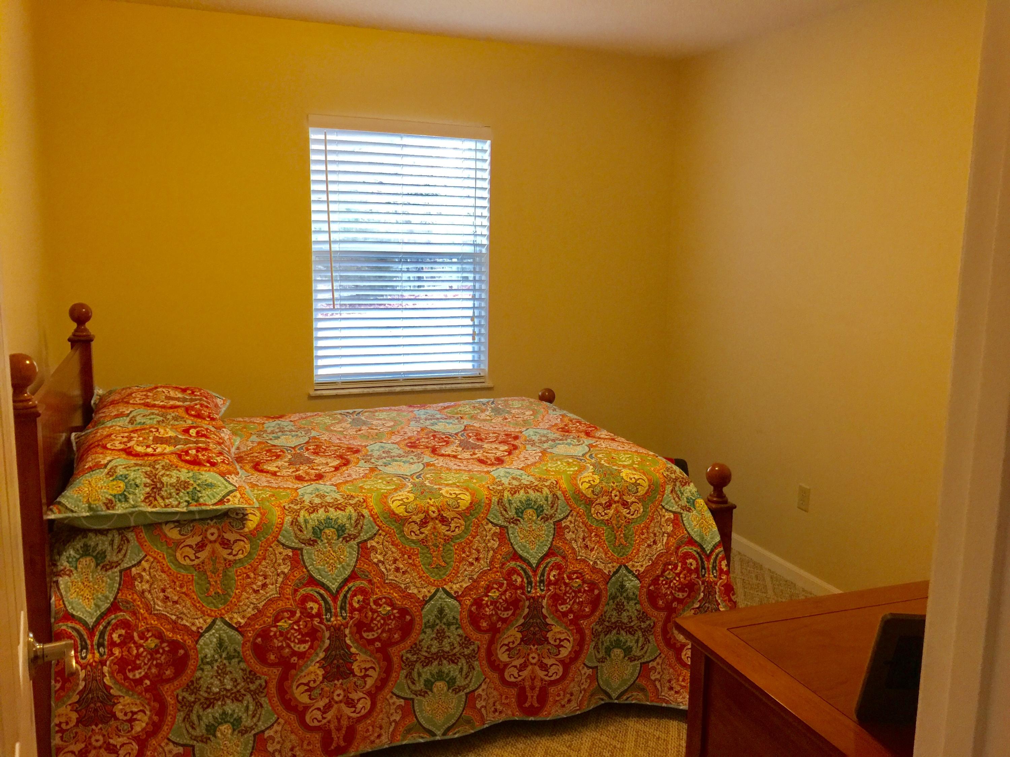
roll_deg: -1.5
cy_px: 378
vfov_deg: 48.2
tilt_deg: -9.9
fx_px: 846
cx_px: 505
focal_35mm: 29
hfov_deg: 61.7
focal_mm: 4.15
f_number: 2.2
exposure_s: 1/15
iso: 64
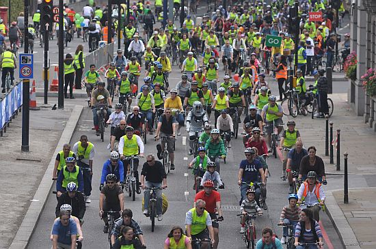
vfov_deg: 5.4
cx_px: 188
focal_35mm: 255
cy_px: 124
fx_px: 2659
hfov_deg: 8.1
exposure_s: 1/1000
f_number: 4
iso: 400
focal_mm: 170
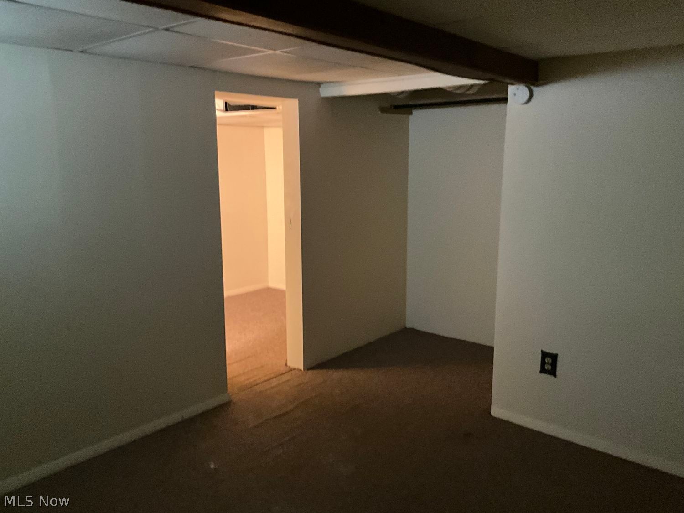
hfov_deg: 61.7
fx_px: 573
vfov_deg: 48.2
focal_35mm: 29
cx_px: 342
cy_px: 256
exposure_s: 1/29
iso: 640
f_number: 1.8
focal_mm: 3
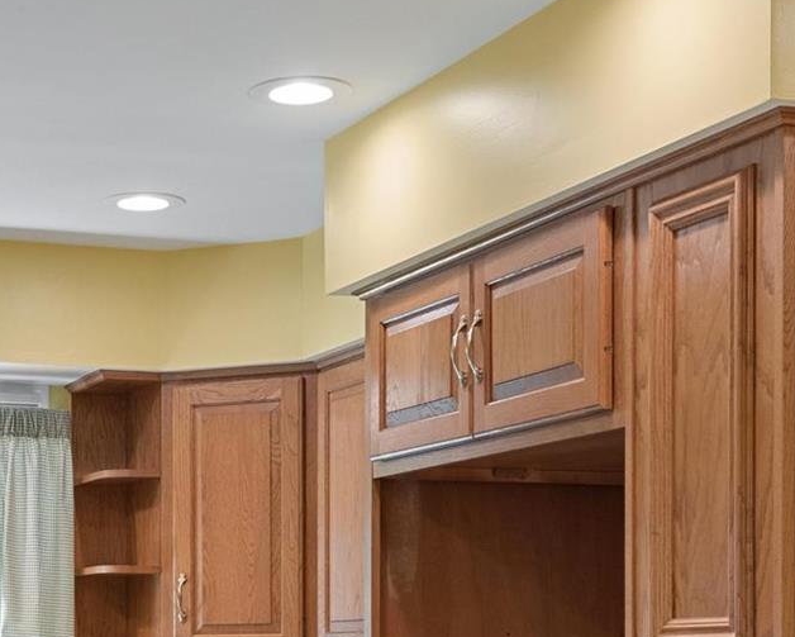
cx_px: 96
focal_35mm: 86
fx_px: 2024
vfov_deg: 17.4
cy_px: 660
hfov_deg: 21.8
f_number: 6.3
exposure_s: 1/10
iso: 400
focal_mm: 18
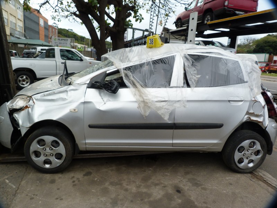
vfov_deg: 54.9
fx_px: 200
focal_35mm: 25
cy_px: 104
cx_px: 138
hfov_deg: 69.4
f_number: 4
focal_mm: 4.5
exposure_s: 1/200
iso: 80
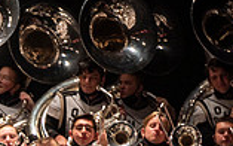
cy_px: 256
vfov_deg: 1.7
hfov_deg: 2.8
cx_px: -53
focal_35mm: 751
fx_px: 4767
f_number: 3.5
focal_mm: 200
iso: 1250
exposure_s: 1/500
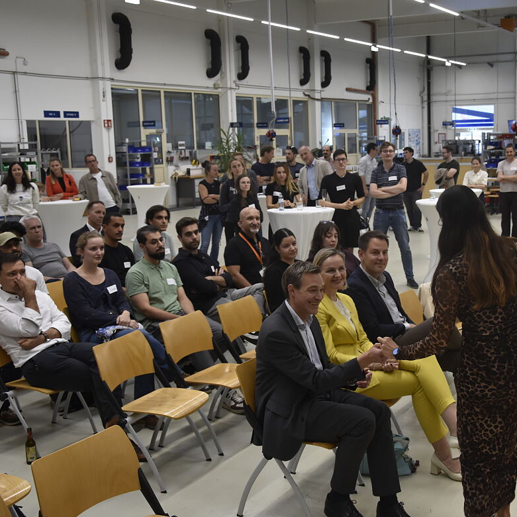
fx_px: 794
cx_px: 359
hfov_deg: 35.6
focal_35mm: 47
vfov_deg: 36.1
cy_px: 260
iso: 800
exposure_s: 1/100
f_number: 5
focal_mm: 24
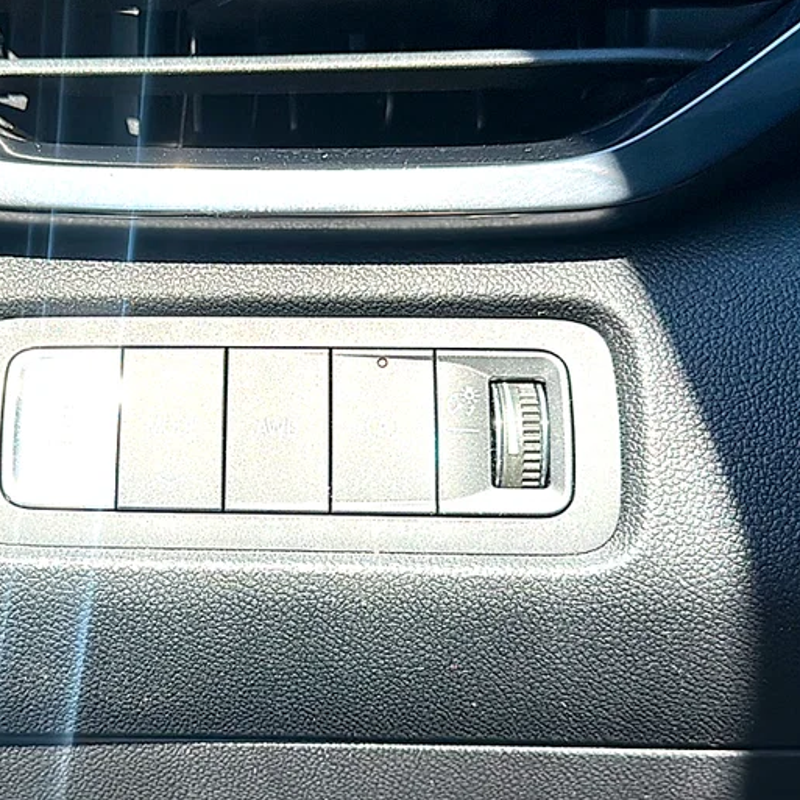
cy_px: 406
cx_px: 270
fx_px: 1072
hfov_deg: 40.4
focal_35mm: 41
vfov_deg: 40.9
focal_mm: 6.86
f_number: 1.78
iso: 80
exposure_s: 1/1064
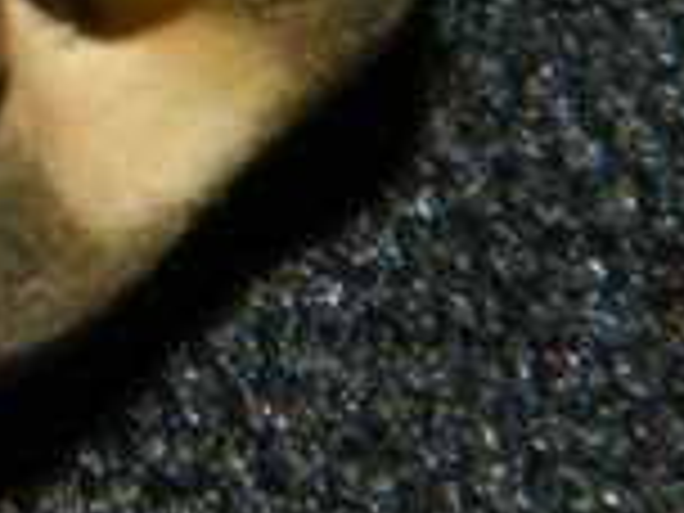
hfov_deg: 2.7
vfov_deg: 2.1
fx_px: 14266
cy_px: -162
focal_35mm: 722
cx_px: -245
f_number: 12.6
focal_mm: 18.6
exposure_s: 1/60
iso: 200
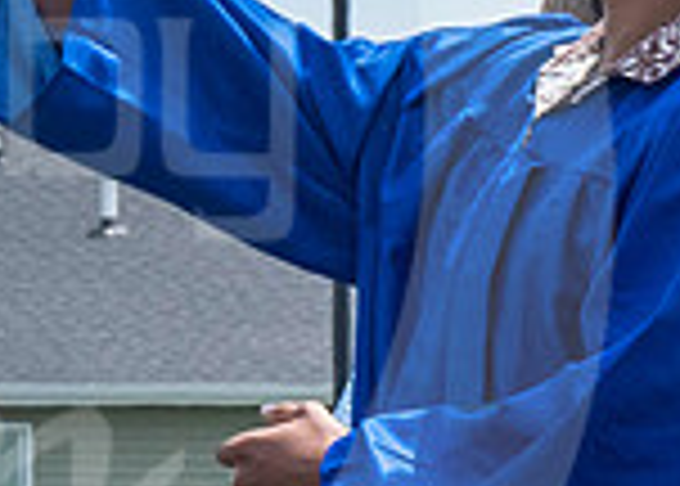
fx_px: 17621
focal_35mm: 912
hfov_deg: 2.2
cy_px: 439
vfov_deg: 1.6
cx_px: -745
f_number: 13
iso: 200
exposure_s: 1/250
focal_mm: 77
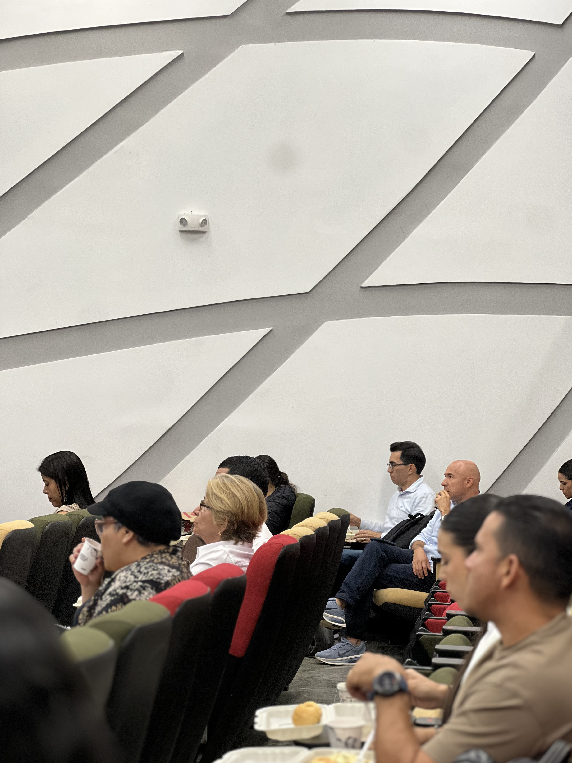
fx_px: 1719
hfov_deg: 18.9
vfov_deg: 25.0
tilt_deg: +3.1
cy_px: 380
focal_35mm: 78
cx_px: 288
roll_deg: -1.2
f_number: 2.8
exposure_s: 1/60
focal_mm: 9
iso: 125
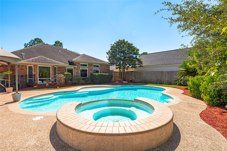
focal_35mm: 16
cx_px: 114
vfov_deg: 73.7
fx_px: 101
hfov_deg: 96.8
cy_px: 76
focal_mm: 16
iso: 125
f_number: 13
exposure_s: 1/250
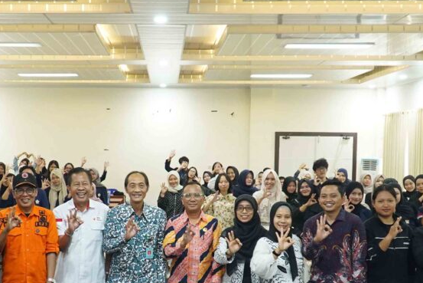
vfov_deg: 26.7
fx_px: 588
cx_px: 152
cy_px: 204
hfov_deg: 39.3
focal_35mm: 50
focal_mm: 18
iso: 3200
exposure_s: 1/60
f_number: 4
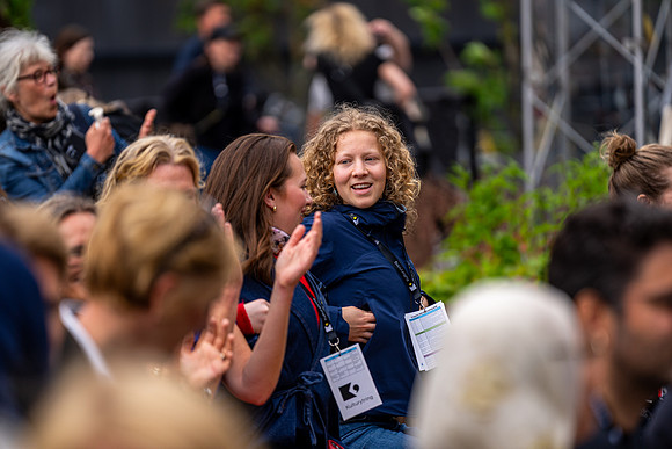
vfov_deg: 6.9
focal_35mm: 200
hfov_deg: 10.3
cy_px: 224
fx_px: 3734
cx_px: 336
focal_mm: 200
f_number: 2.8
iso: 100
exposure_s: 1/1600
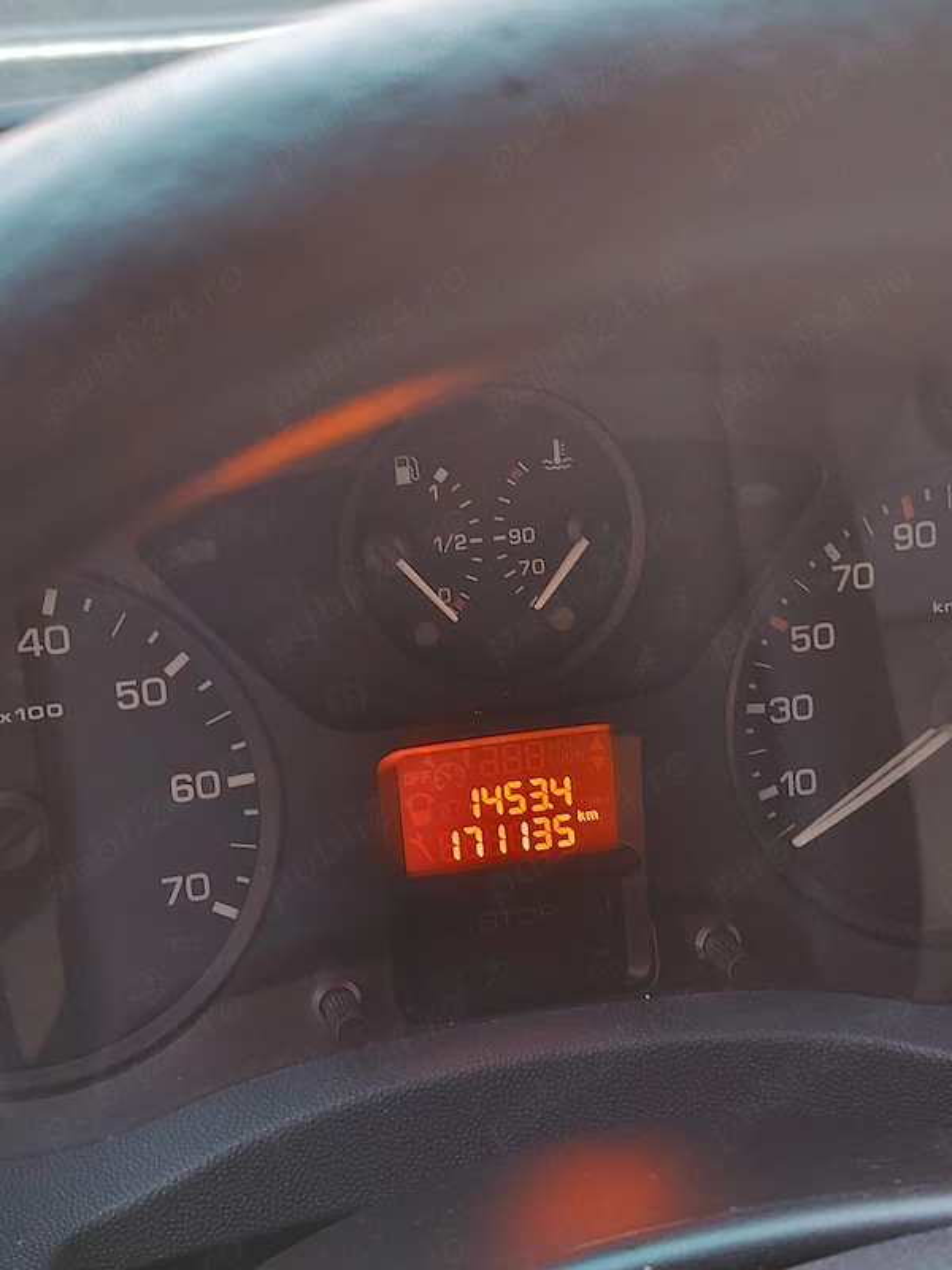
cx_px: 476
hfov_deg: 30.3
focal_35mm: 48
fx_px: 1760
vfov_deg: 39.7
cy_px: 635
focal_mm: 5.25
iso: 8128
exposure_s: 1/11.1
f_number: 1.75
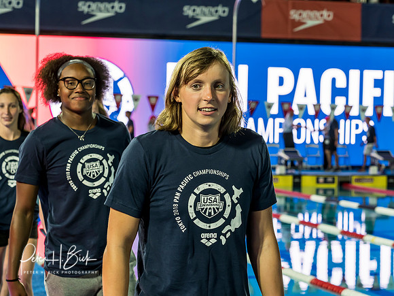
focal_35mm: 114
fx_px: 1298
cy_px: 148
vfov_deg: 13.0
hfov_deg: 17.3
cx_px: 197
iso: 800
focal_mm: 57
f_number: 4.5
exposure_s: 1/320
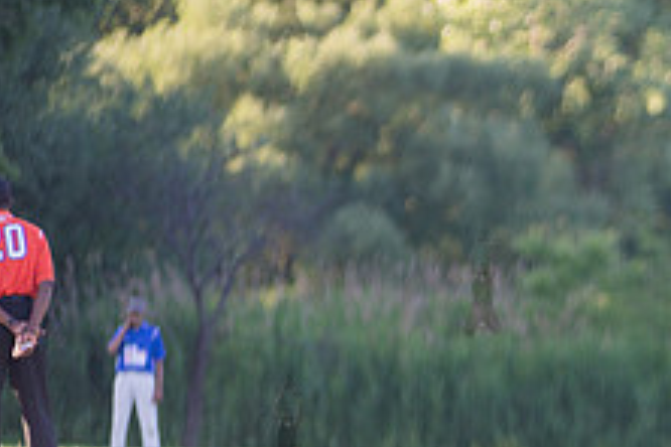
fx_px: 9747
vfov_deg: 2.6
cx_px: 870
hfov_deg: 3.9
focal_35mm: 523
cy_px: 427
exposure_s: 1/1250
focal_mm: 200
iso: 400
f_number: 2.8
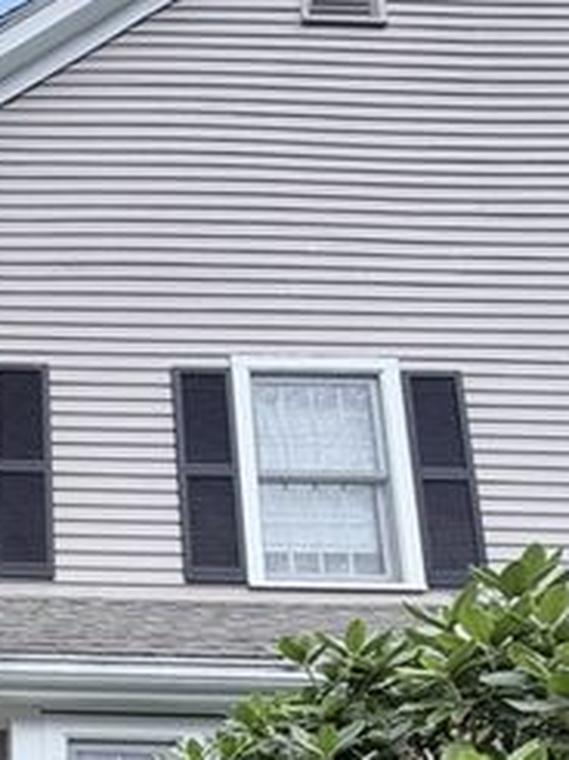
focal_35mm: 38
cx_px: -189
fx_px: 834
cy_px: 857
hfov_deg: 29.5
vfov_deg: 39.1
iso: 40
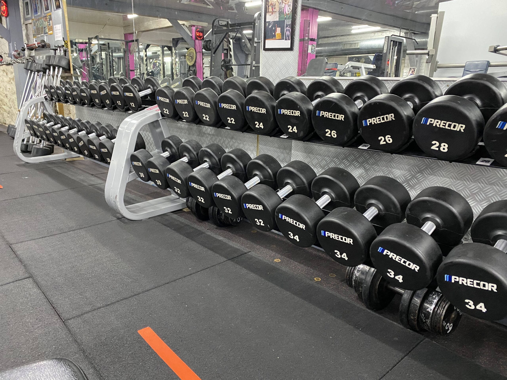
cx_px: 254
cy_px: 190
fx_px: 381
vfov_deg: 53.1
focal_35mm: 26
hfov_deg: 67.3
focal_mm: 4.25
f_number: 1.8
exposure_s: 1/33
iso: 400
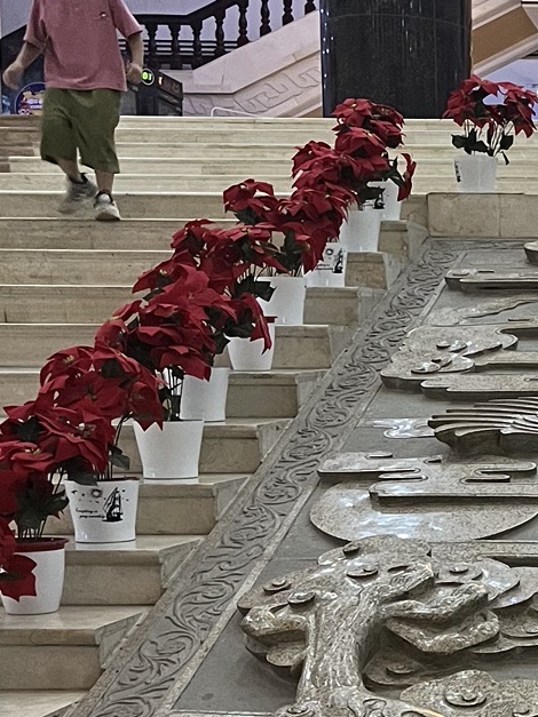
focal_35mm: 83
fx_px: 1721
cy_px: 563
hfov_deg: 16.0
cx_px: 847
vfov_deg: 23.3
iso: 400
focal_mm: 5.1
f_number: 1.6
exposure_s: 1/50
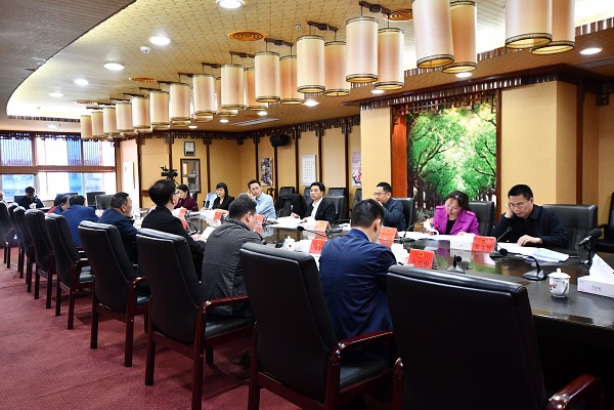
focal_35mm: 28
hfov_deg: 65.5
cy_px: 205
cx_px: 307
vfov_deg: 46.4
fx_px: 478
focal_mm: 19
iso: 3200
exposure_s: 1/80
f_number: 4.2
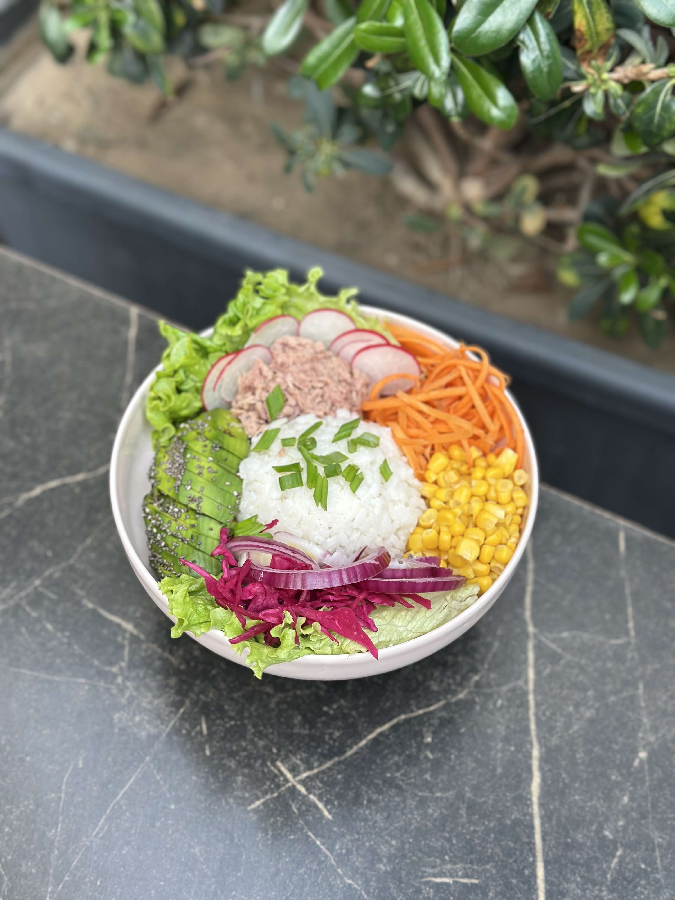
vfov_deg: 39.7
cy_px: 450
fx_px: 1248
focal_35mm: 48
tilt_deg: -56.5
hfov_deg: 30.3
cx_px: 338
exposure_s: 1/141
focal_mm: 6.86
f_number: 1.78
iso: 80
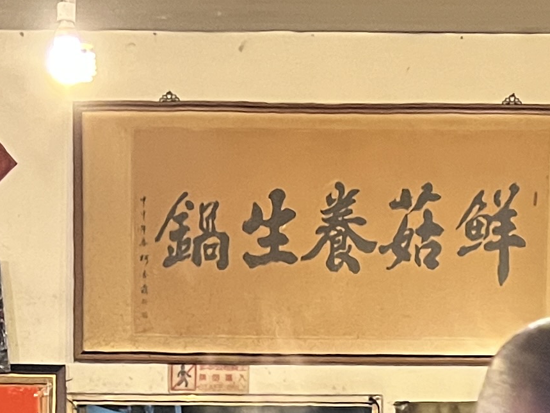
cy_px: 843
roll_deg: +0.1
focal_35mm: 122
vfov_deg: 11.0
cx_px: 239
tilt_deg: -7.1
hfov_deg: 16.1
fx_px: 1938
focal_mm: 5.7
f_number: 1.5
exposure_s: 1/40
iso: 400
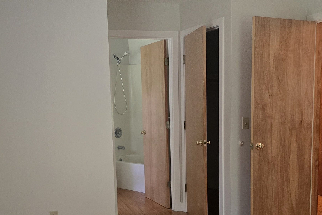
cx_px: 155
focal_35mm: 44
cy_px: 155
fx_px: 393
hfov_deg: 44.5
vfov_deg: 30.1
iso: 640
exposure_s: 1/120
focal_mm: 6.3
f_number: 1.7
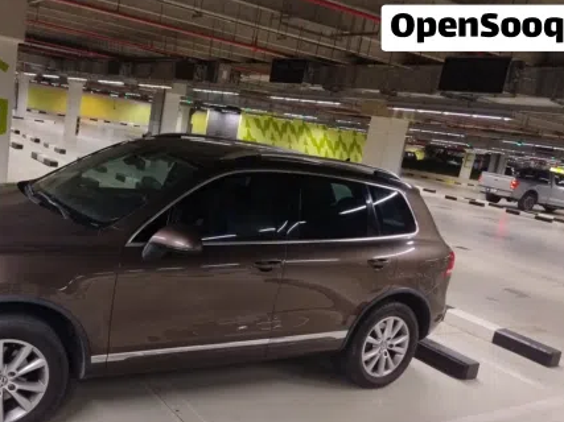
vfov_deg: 39.6
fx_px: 586
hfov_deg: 50.3
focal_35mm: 36
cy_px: 241
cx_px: 182
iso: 1138
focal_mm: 5.56
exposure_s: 1/50
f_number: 1.8
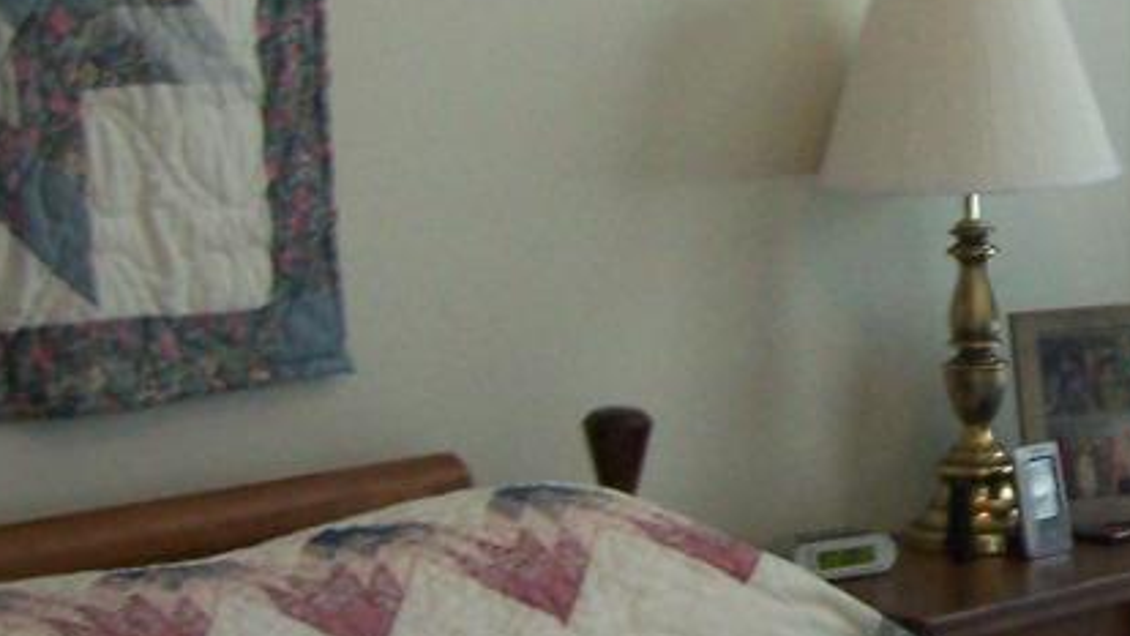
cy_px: 207
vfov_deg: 8.4
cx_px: 1296
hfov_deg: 14.5
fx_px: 4315
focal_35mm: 144
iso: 160
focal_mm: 6.3
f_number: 2.8
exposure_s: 1/15
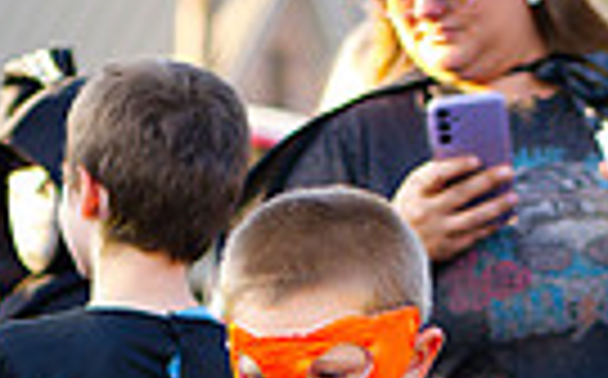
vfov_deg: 4.2
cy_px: 918
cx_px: 234
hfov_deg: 6.9
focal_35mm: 304
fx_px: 5031
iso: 200
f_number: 1.8
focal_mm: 43
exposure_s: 1/500
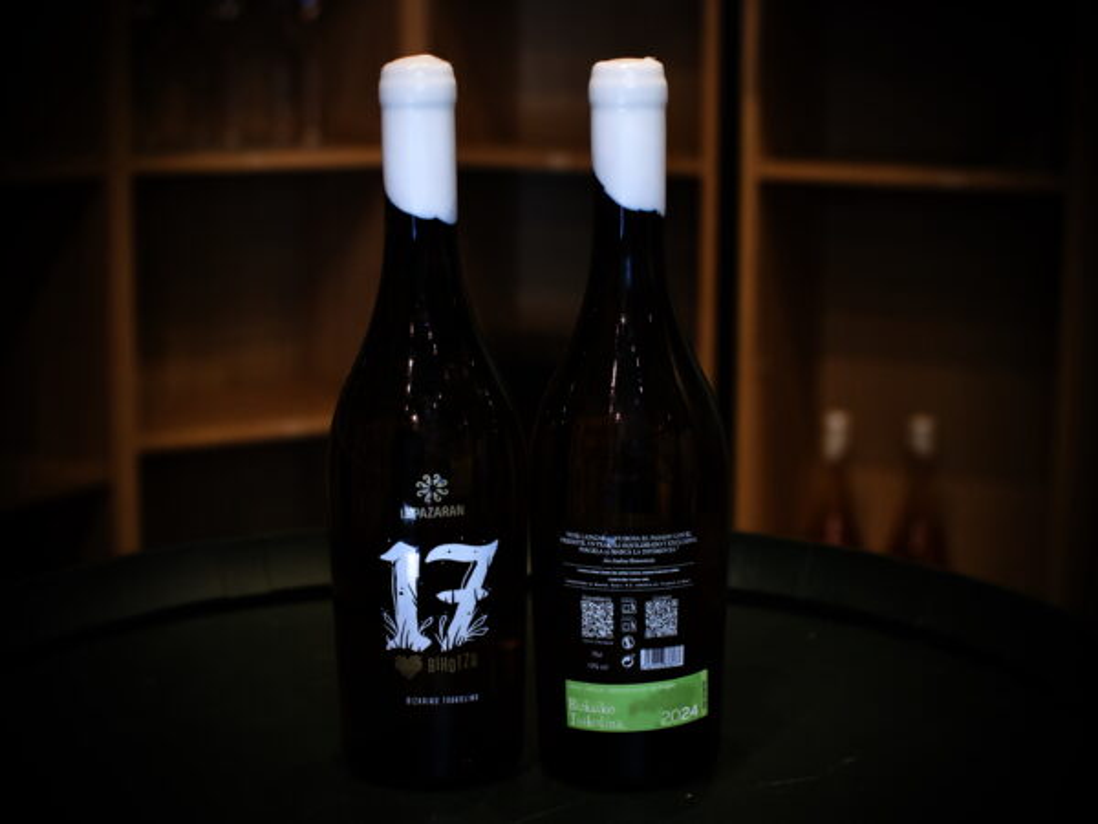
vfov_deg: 22.9
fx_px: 2030
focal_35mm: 64
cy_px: 412
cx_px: 549
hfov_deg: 30.3
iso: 4000
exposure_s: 1/400
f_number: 5
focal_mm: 32
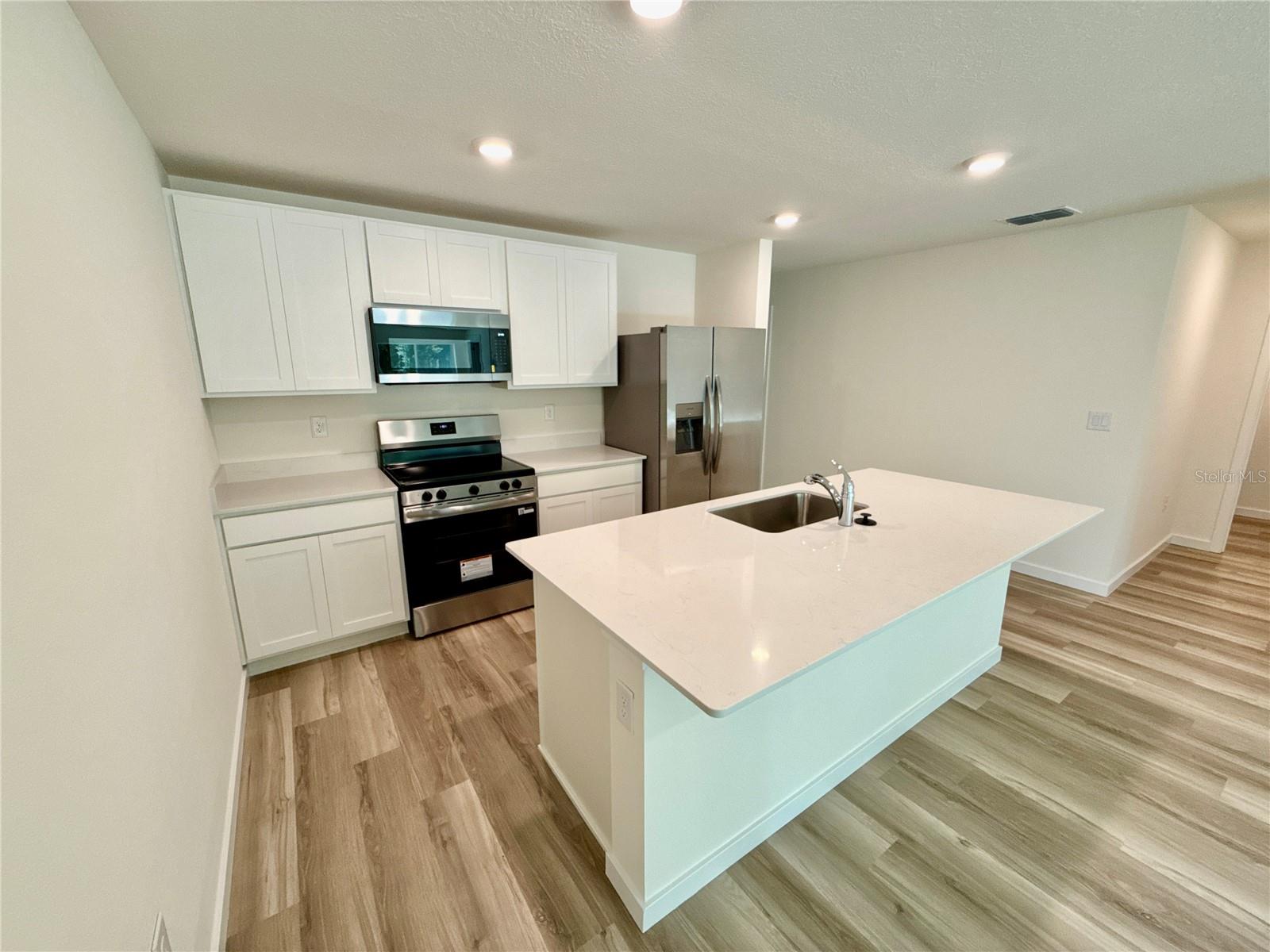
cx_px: 635
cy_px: 476
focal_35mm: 14
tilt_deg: -13.3
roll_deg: -0.3
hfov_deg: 102.1
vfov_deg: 85.7
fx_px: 514
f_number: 2.2
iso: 200
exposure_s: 1/120
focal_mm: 2.22
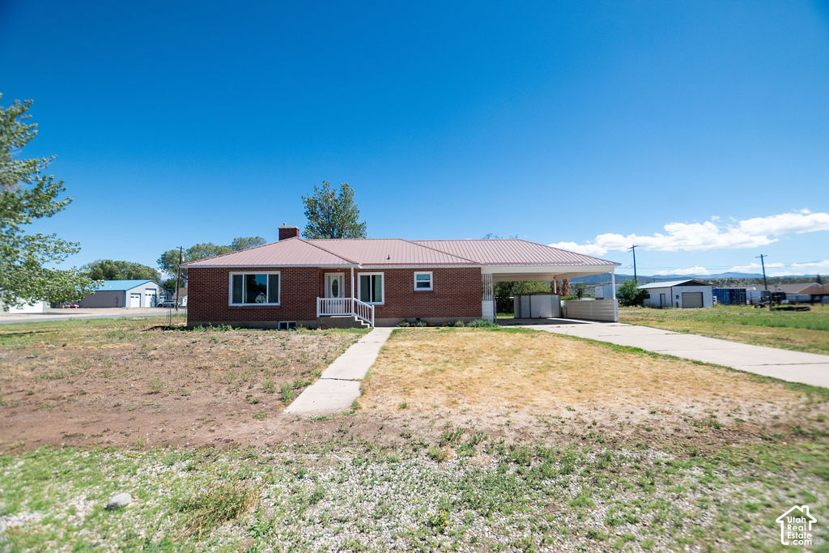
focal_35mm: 15
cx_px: 414
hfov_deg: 100.4
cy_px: 276
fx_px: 345
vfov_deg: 77.3
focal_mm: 10
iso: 400
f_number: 4.5
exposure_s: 1/5000
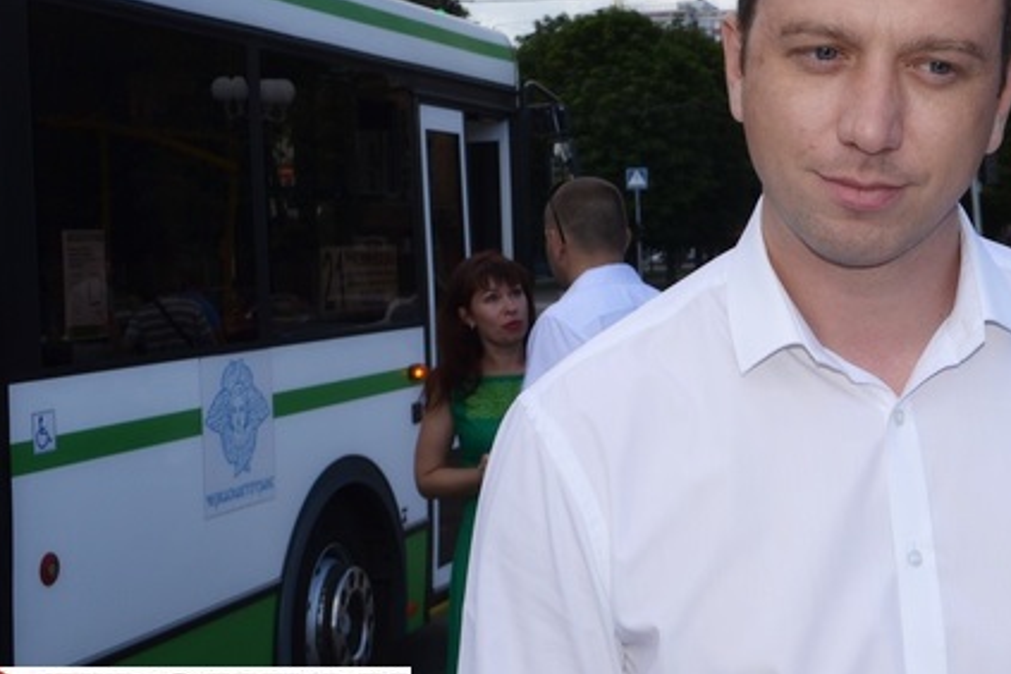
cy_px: 276
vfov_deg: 23.0
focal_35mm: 59
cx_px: 688
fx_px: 1657
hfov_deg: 33.6
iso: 100
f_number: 6.3
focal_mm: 26
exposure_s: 1/200
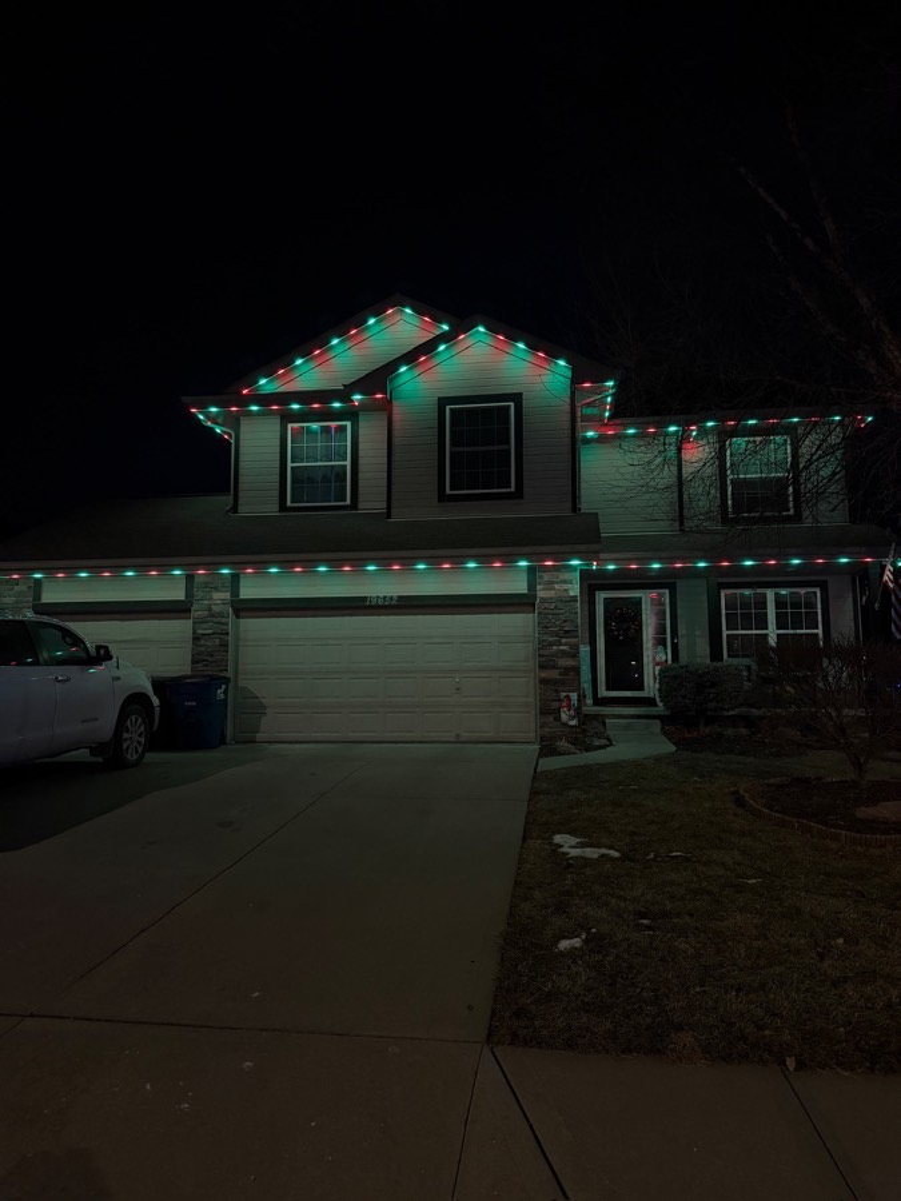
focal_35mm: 24
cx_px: 450
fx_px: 833
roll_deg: +0.2
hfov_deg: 56.8
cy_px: 600
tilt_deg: +7.4
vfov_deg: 71.6
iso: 1600
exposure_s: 1/30
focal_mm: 6.76
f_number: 1.78
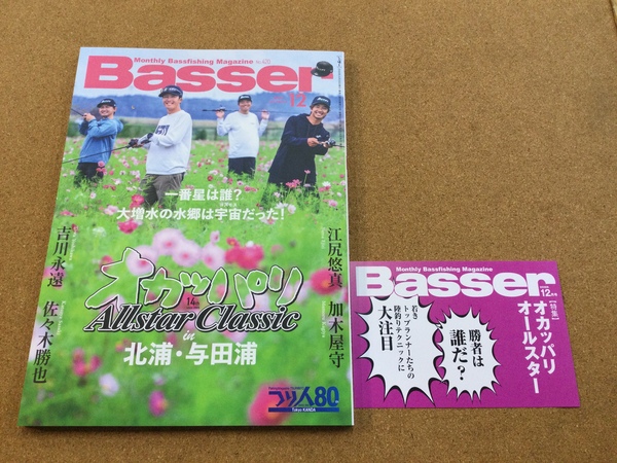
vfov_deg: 45.4
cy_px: 232
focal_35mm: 31
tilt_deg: -70.4
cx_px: 308
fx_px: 553
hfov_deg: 58.4
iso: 25
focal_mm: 3.3
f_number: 2.4
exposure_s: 1/30
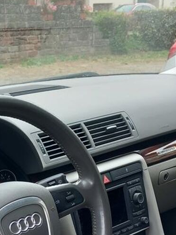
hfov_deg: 19.9
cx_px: 32
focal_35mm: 73
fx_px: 495
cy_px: 223
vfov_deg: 25.6
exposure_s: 1/50
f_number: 1.8
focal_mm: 4
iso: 50
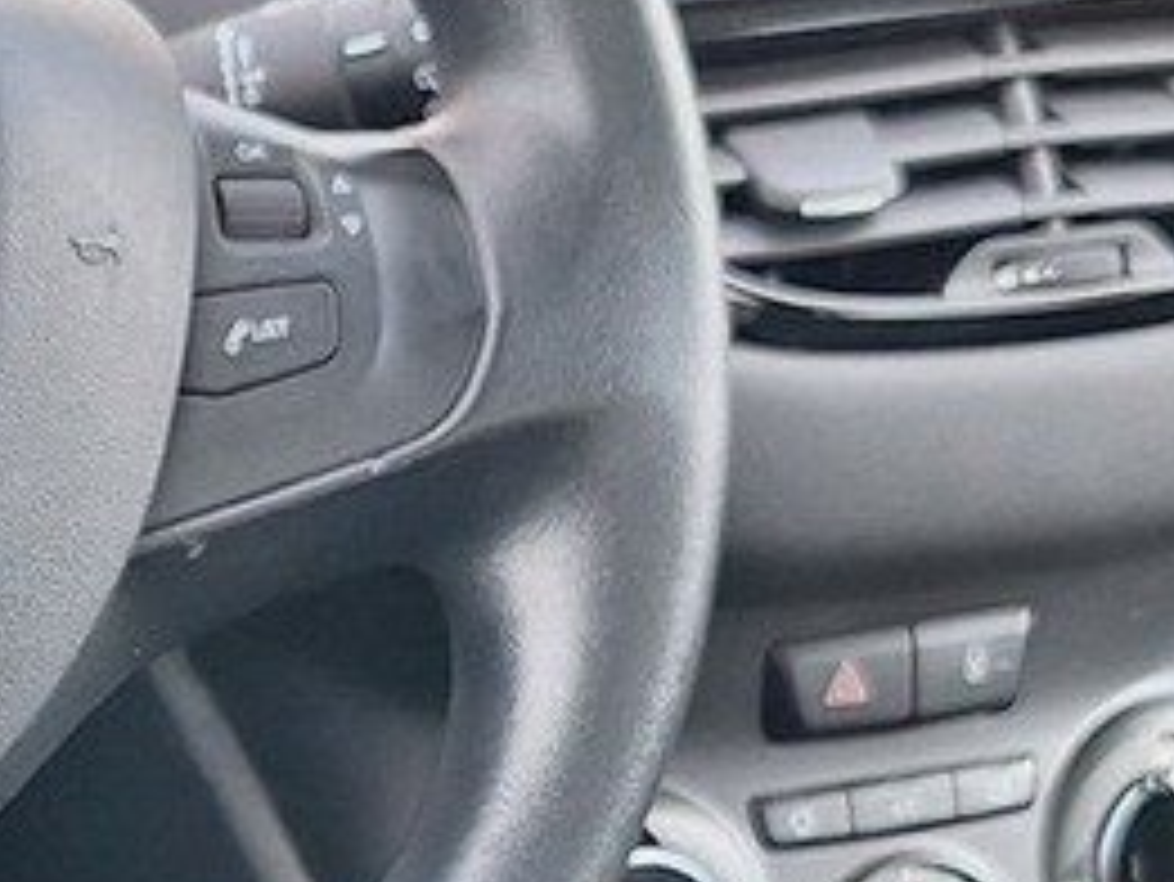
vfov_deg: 11.4
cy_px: 1143
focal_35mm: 127
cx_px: -369
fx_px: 4309
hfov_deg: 14.8
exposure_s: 1/100
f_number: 1.8
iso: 40
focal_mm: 5.54
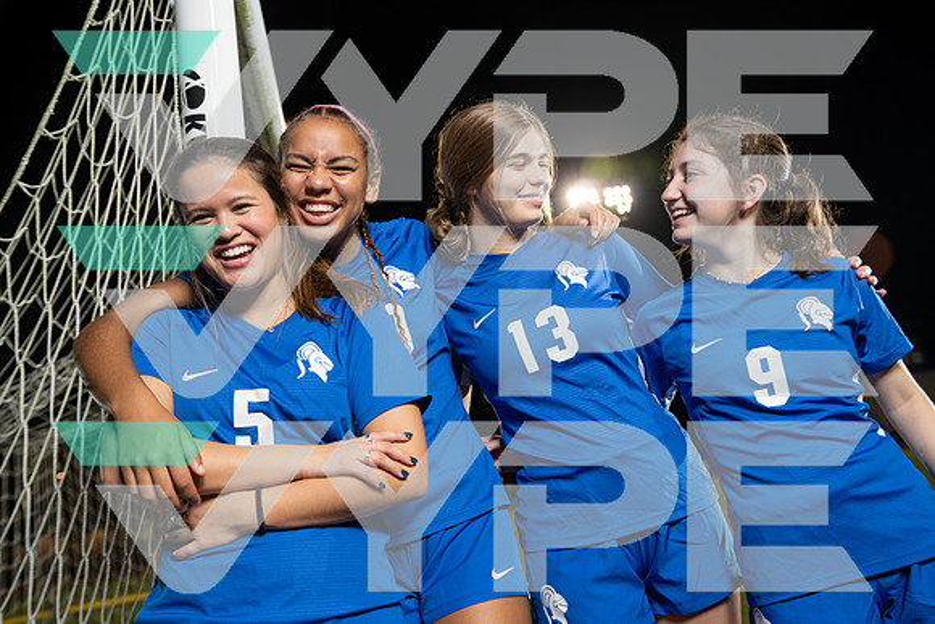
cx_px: 468
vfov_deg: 40.0
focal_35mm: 33
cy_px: 312
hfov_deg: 57.2
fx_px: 857
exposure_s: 1/125
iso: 640
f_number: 4
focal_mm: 33
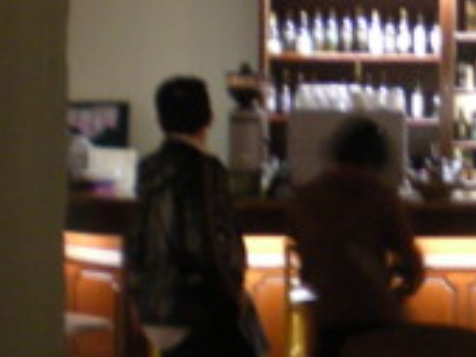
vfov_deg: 14.6
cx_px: 600
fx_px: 1390
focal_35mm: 101
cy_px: 115
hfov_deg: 18.3
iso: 400
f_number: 3.1
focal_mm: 6.3
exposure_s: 1/2.6
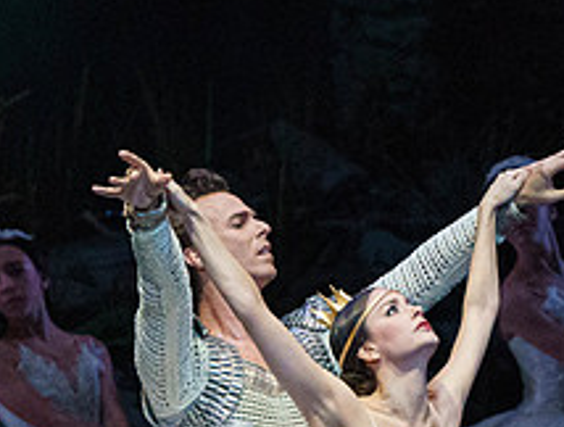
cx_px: 359
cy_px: 517
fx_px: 18833
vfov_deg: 1.3
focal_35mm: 1152
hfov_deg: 1.7
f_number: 5.6
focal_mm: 358
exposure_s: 1/250
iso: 8000
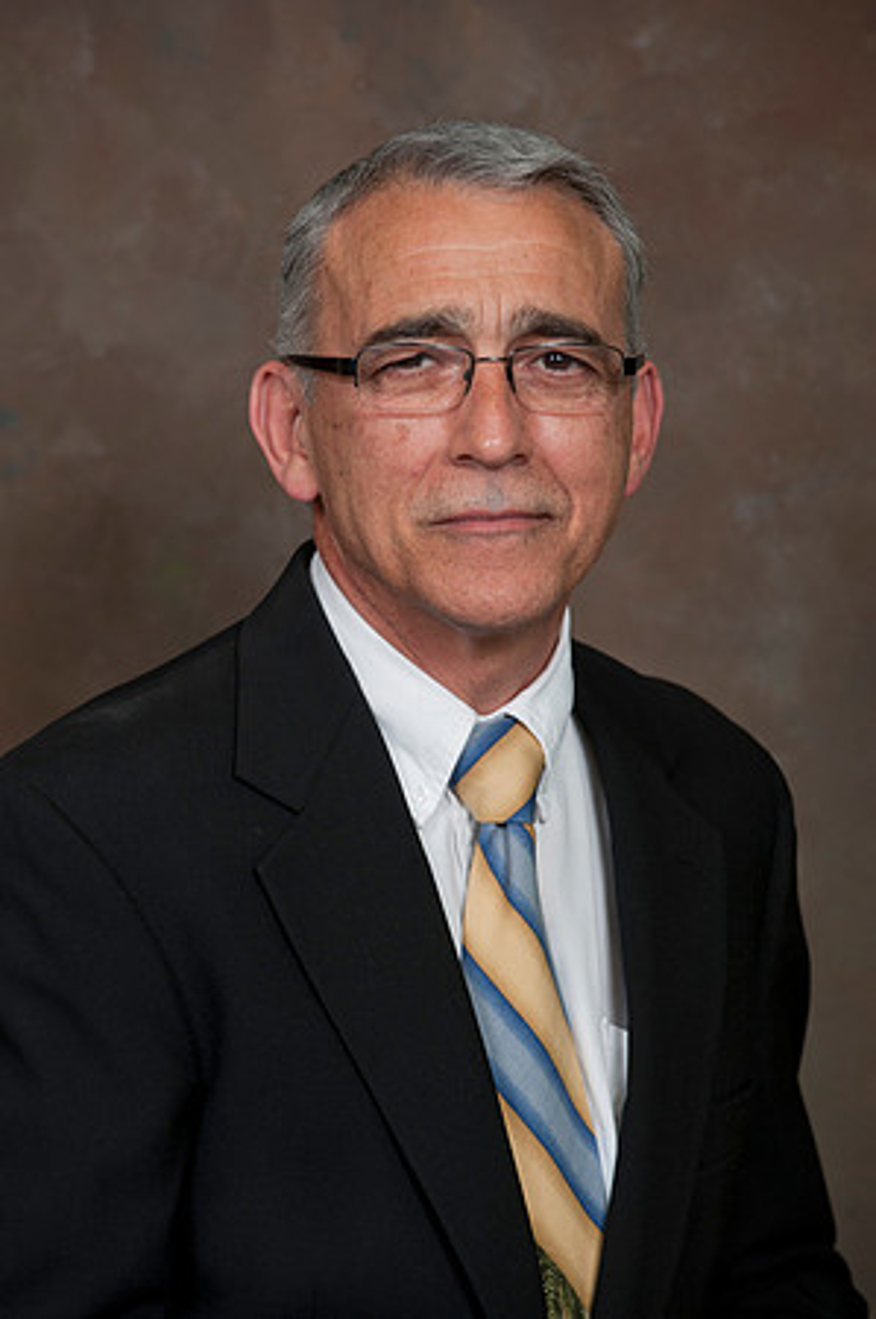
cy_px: 660
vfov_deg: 10.3
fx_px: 7316
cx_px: 438
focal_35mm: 200
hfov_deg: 6.9
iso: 320
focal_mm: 200
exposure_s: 1/125
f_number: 5.6
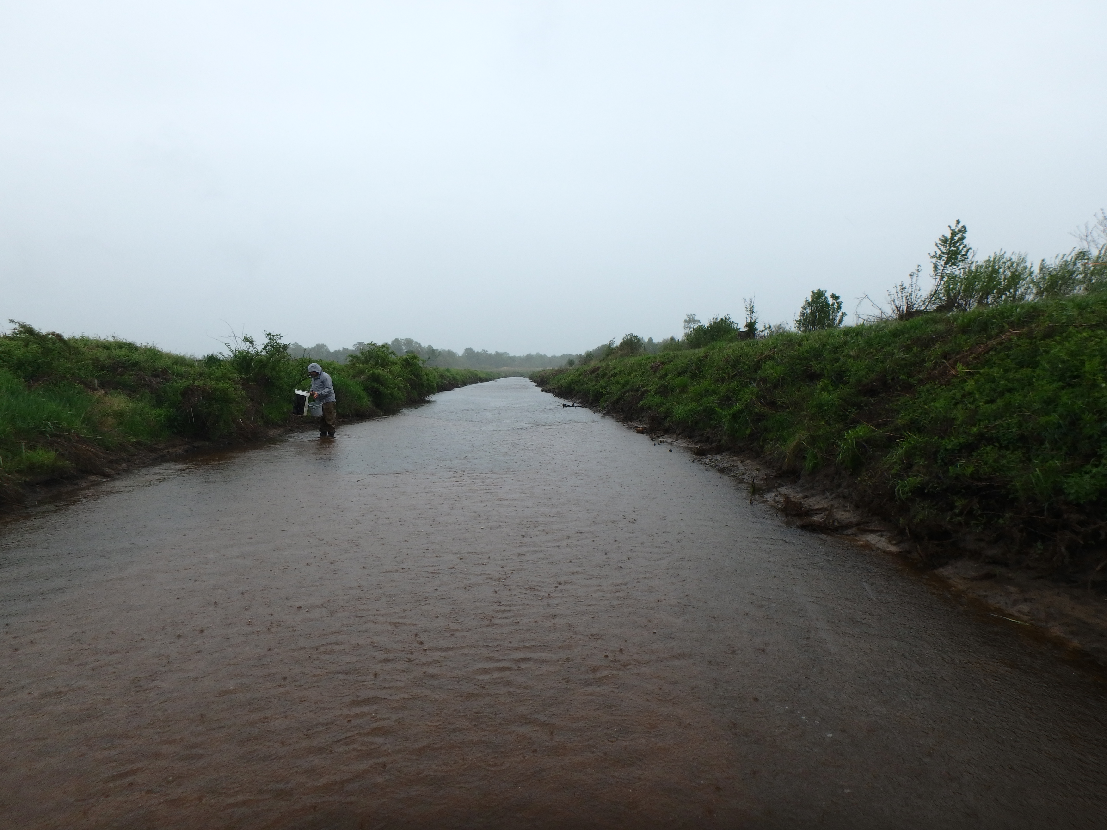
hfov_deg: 79.0
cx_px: 554
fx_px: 672
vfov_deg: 63.4
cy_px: 415
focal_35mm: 21
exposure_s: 1/640
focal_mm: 3.7
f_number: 3.5
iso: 125
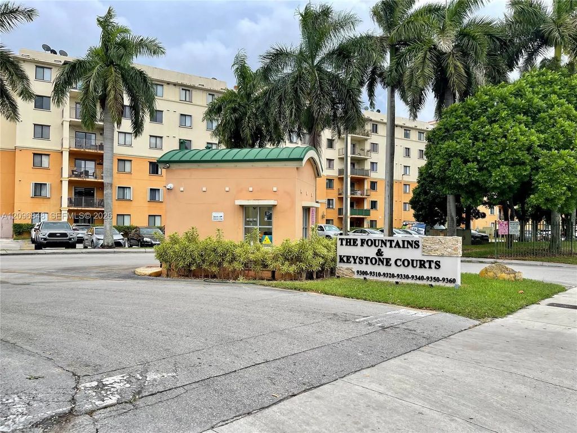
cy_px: 216
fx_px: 433
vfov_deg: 53.1
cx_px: 288
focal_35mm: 26
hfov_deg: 67.3
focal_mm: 5.1
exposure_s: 1/985
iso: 32
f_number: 1.6
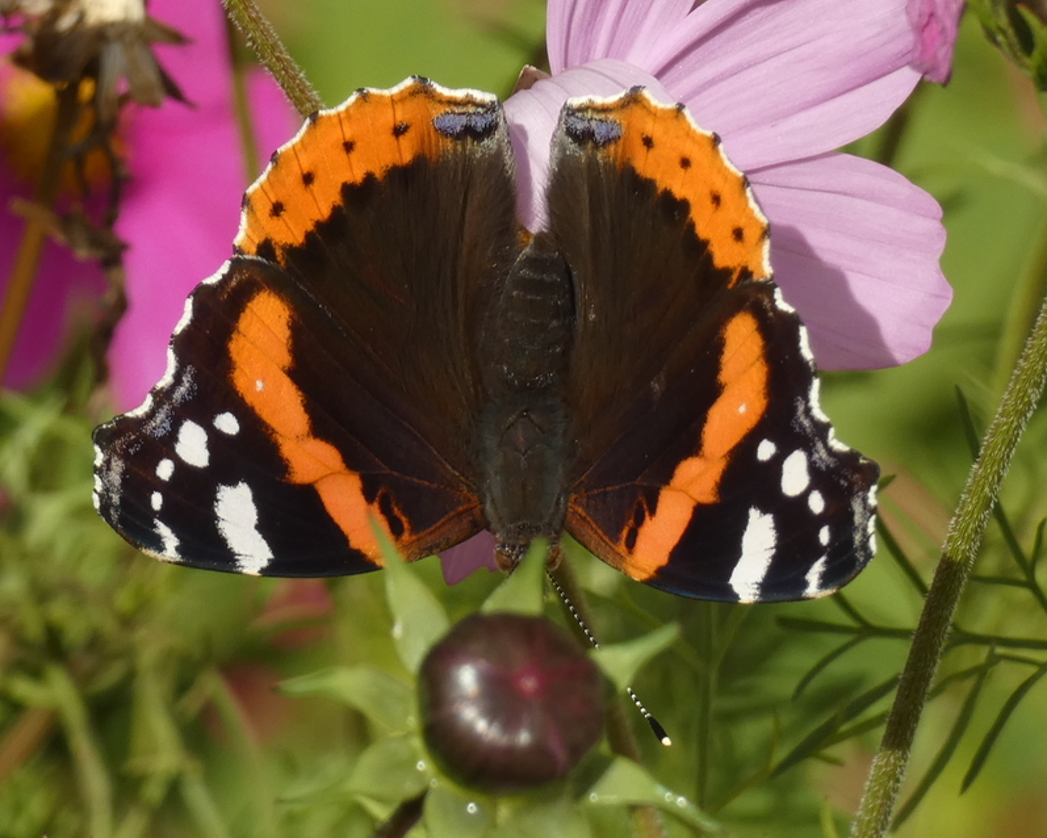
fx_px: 9422
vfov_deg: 5.1
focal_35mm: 304
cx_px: 510
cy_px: 419
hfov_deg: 6.4
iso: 80
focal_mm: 52.2
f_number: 5.5
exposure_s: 1/160
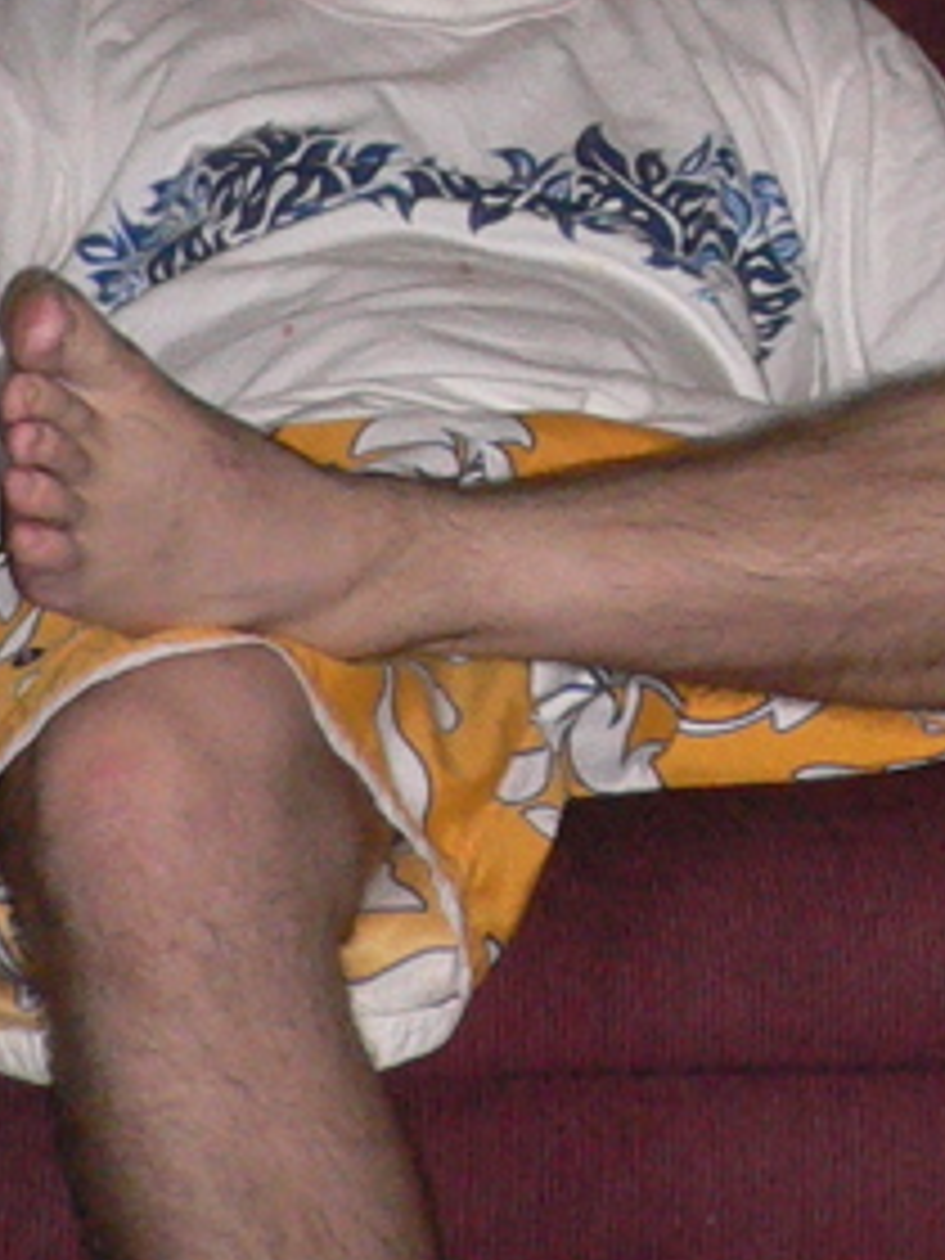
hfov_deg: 9.1
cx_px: 1346
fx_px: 5824
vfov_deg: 11.7
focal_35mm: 160
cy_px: -756
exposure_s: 1/60
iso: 200
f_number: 2.8
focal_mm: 5.8
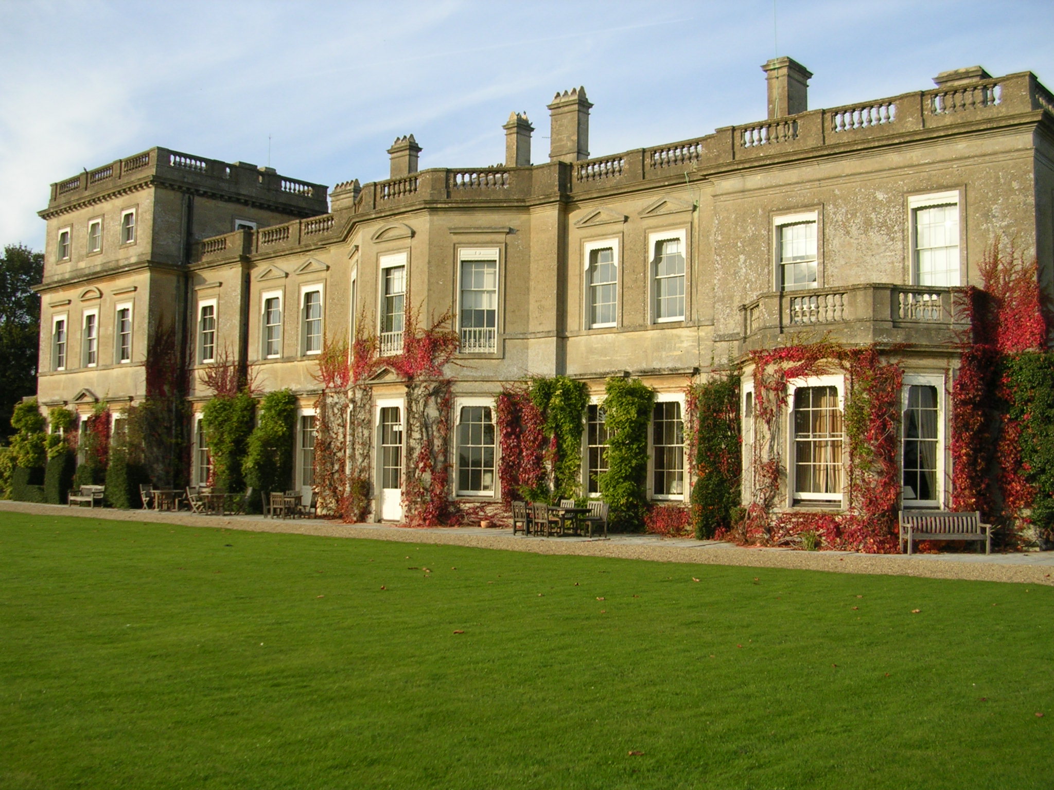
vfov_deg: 37.7
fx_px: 1157
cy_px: 395
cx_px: 527
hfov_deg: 49.0
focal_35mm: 38
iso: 50
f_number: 2.8
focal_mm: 5.8
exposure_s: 1/547
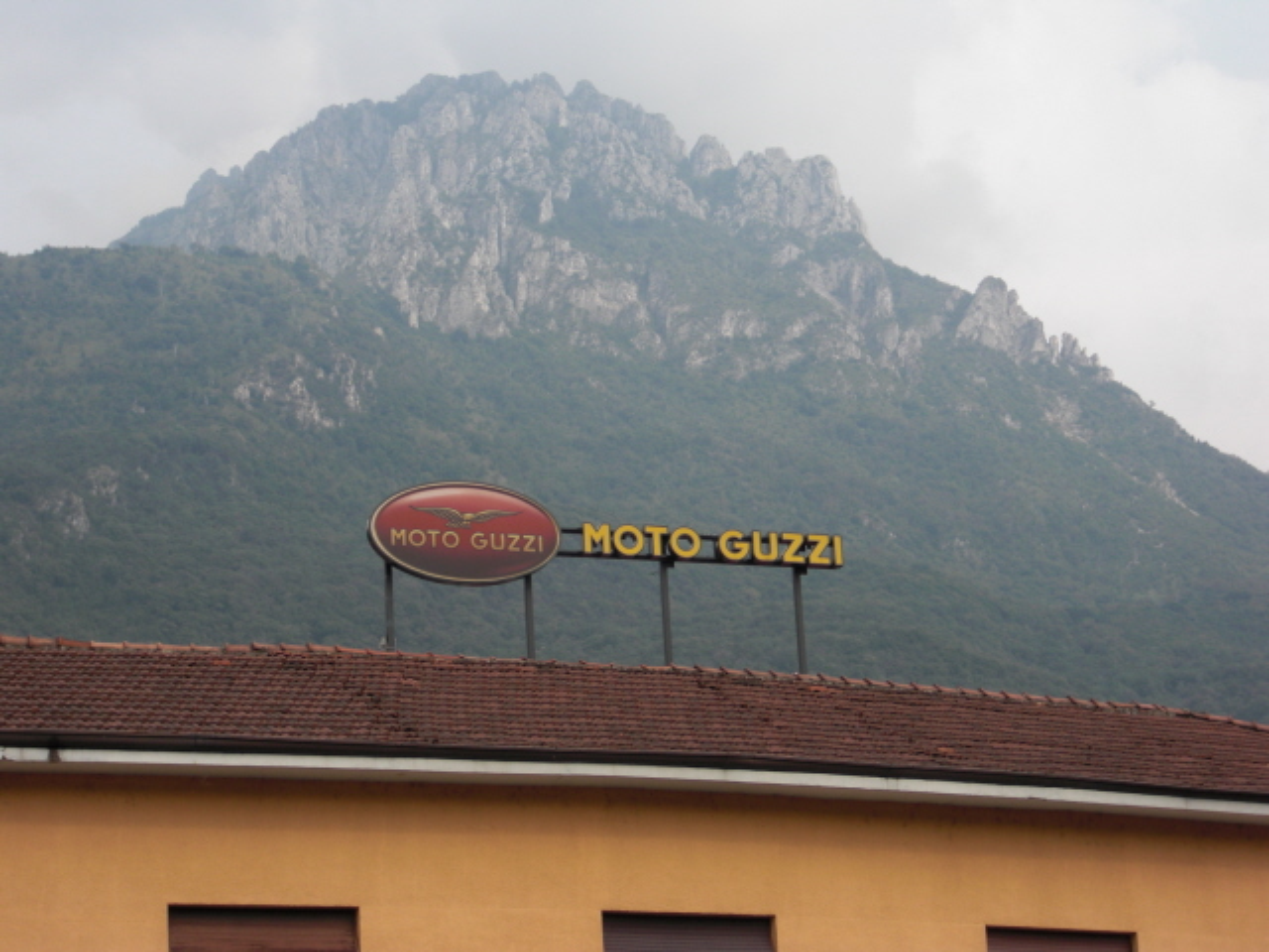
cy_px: 476
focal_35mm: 108
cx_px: 634
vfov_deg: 13.7
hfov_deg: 18.2
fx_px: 3959
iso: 50
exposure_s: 1/250
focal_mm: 18.9
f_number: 5.3
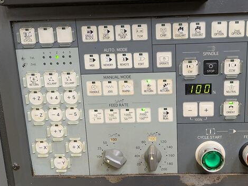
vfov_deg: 41.8
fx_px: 244
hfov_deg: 53.1
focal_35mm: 34
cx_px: 161
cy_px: 87
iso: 288
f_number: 1.89
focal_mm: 5.43
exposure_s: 1/50
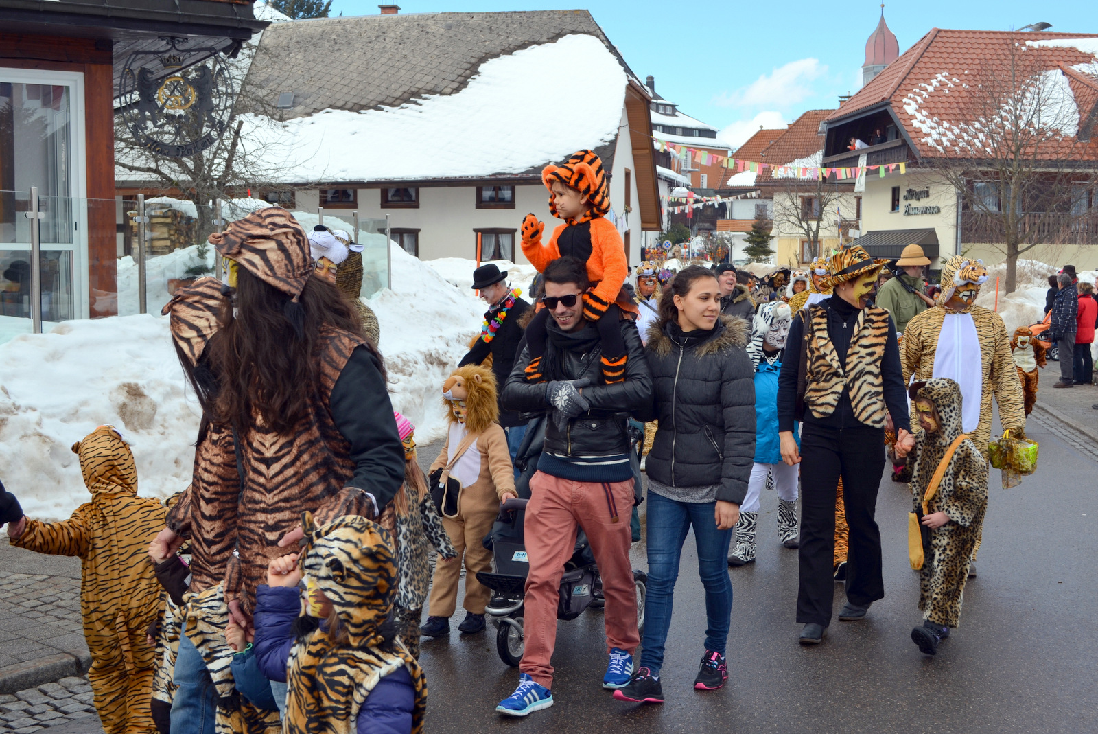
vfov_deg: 30.9
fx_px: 1328
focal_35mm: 44
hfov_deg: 44.9
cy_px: 367
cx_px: 549
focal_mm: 29
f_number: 8
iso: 100
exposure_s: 1/200
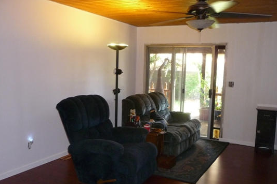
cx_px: 144
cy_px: 103
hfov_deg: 54.4
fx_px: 269
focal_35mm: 35
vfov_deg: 37.8
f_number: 3.3
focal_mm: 4.7
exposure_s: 1/30
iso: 400
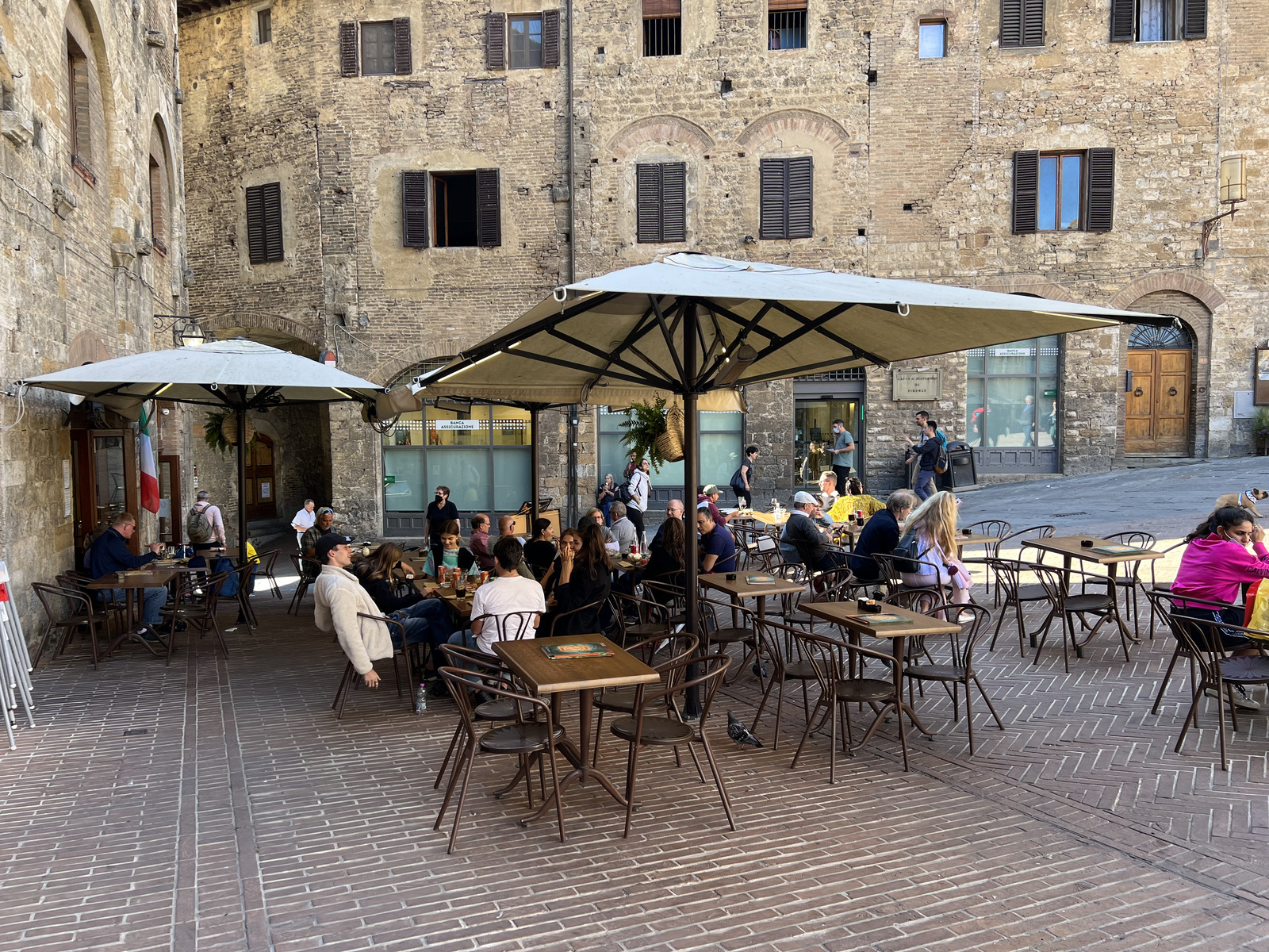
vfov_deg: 53.1
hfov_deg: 67.3
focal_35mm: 26
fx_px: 953
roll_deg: +0.8
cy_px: 476
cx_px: 634
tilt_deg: -3.9
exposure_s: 1/238
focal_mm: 5.7
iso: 40
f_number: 1.5
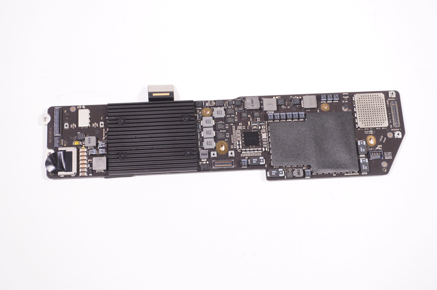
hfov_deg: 41.1
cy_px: 145
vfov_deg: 28.0
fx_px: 582
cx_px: 218
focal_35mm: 48
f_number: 5.6
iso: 640
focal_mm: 32
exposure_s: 1/125
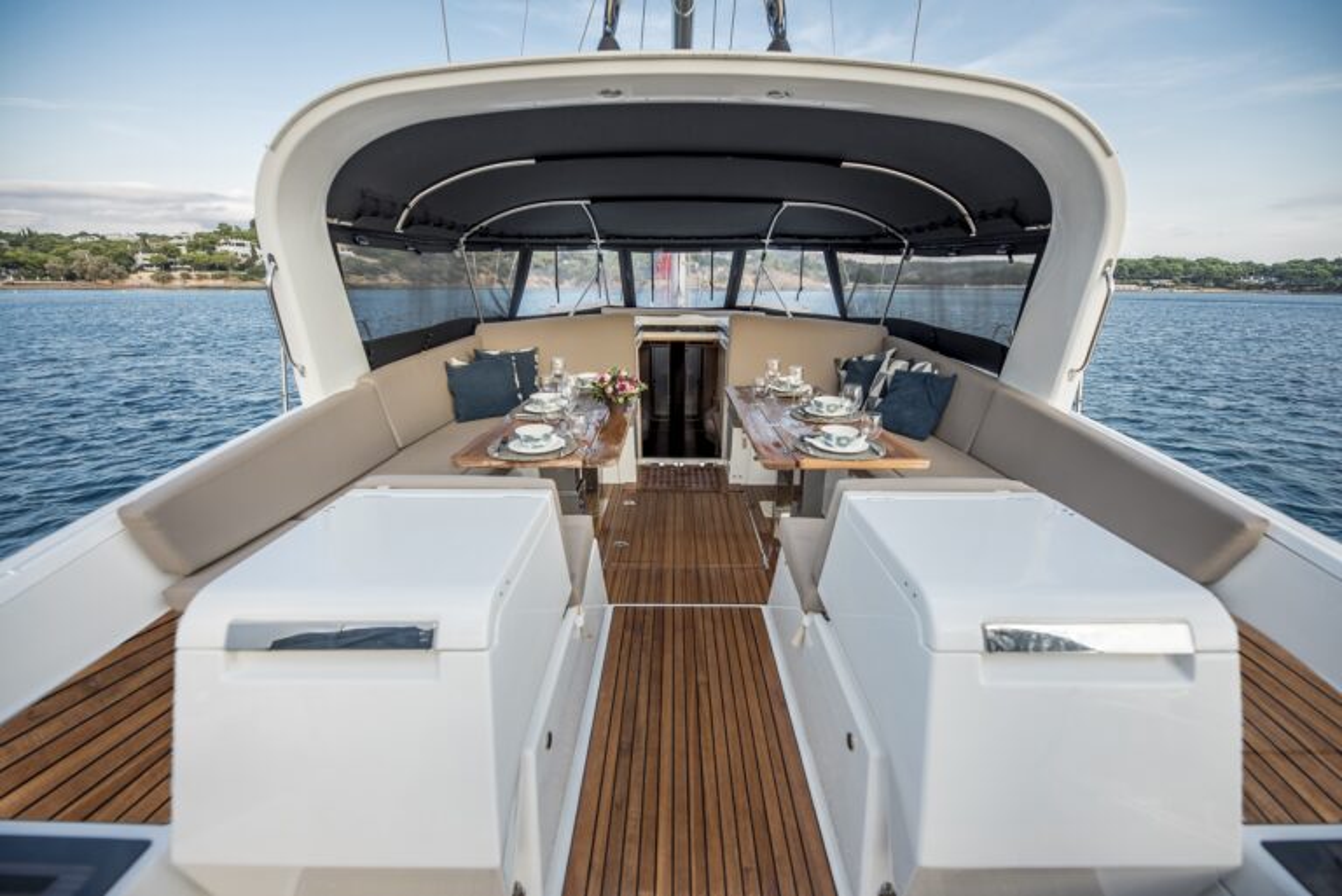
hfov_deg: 104.2
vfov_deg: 81.3
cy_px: 448
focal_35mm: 14
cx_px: 671
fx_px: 522
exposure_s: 1/400
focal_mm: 14
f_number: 2.8
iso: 80
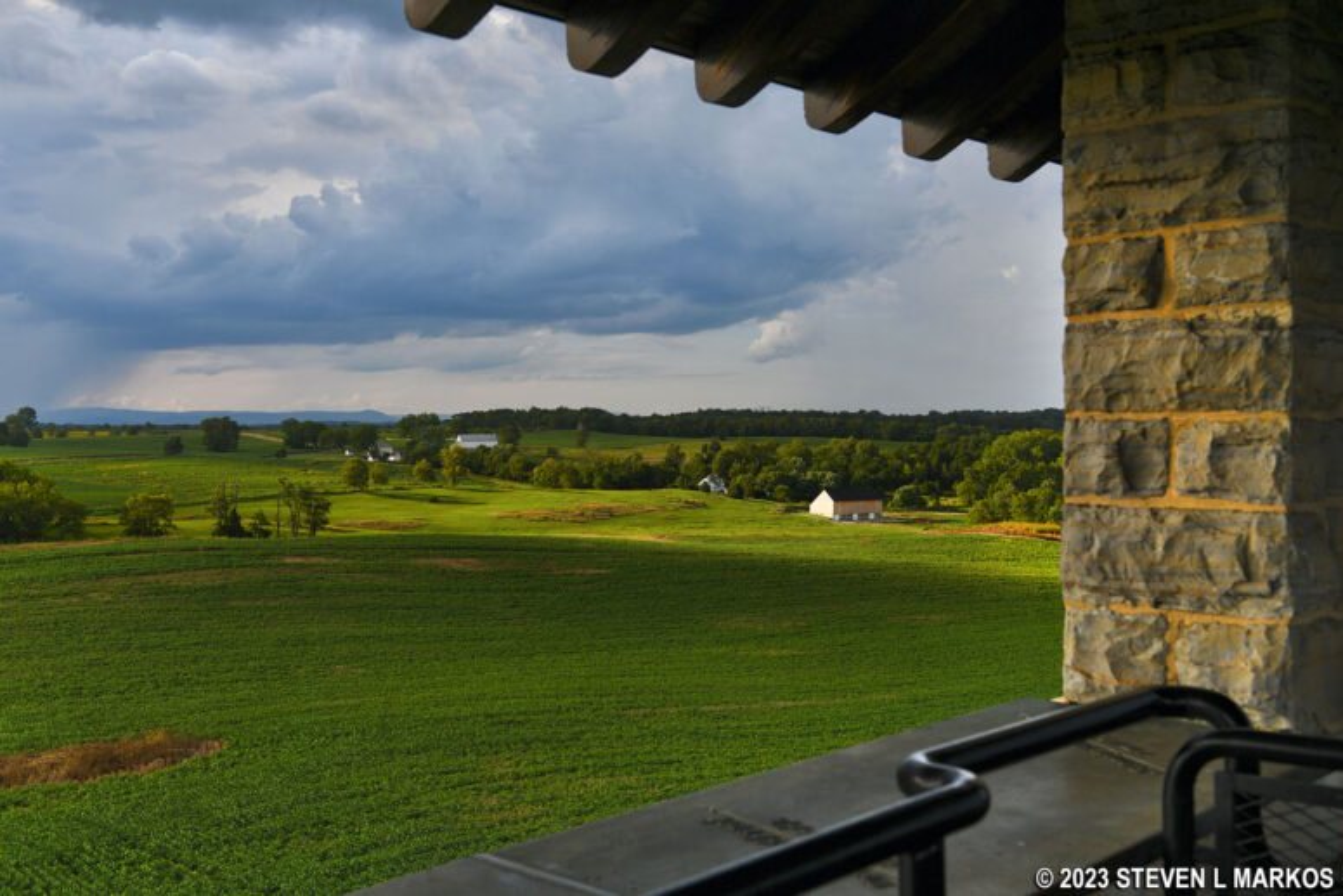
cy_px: 448
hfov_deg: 50.7
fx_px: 1418
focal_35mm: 38
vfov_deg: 35.1
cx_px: 672
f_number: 7.1
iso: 250
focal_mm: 38
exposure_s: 1/125
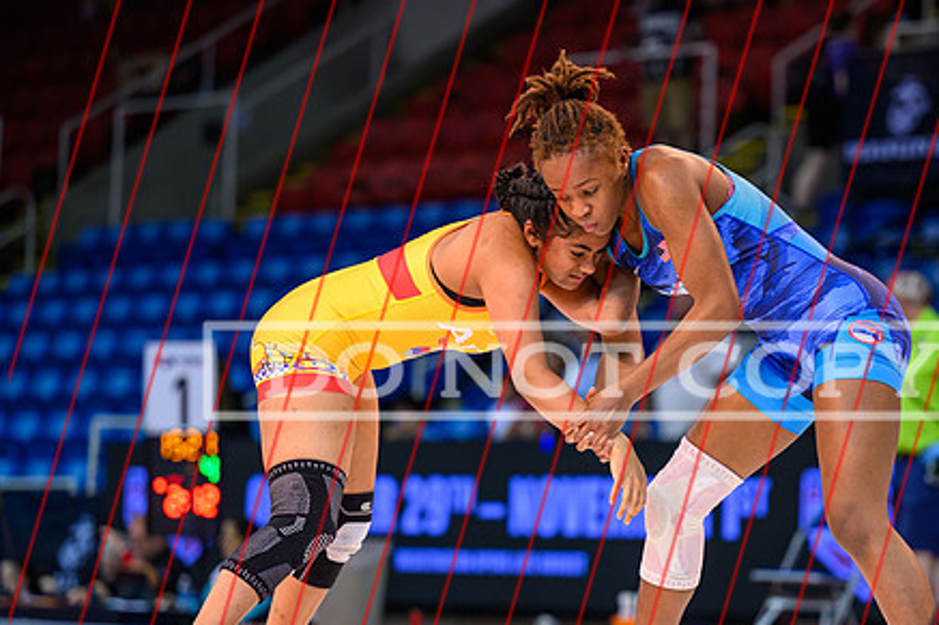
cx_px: 602
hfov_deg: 12.4
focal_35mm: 166
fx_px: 4328
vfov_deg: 8.3
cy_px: 386
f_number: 2.8
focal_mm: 125
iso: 1250
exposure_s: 1/800
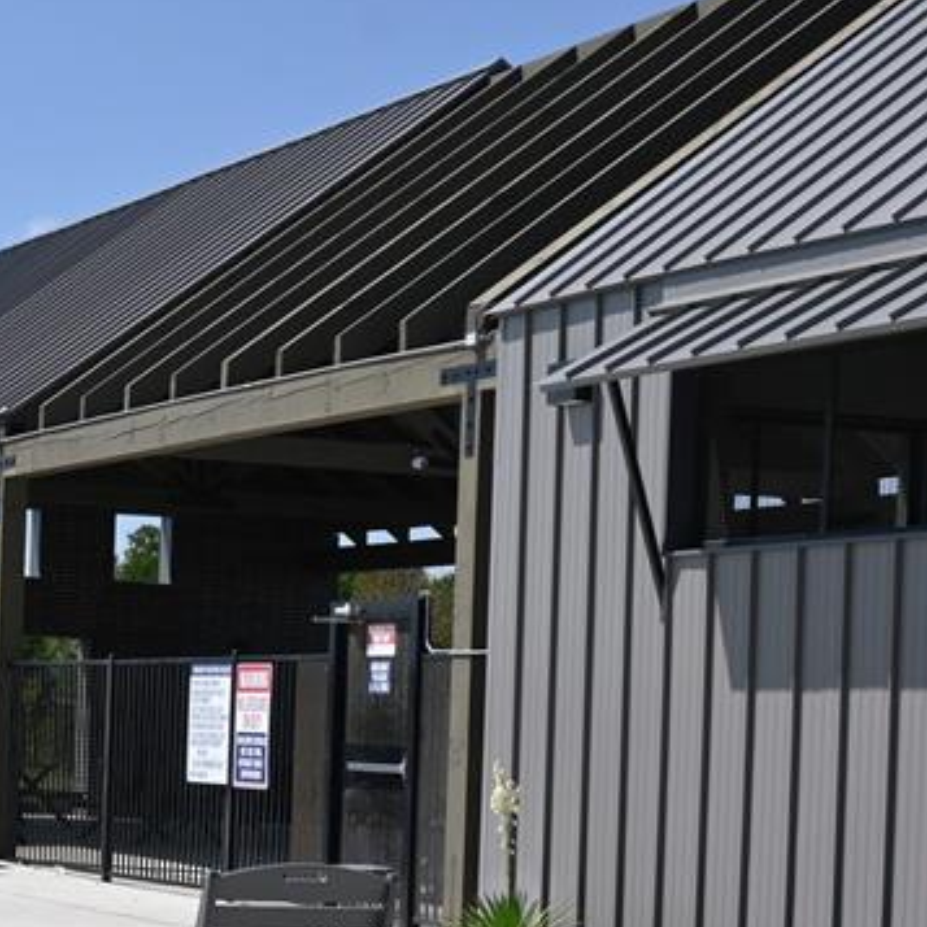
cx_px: -29
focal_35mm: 95
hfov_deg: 17.8
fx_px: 2878
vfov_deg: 18.1
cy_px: 784
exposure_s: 1/500
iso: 100
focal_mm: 26
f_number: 8
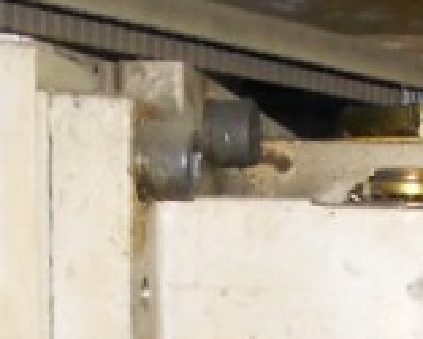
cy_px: 803
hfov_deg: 14.7
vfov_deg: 10.3
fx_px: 1629
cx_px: 325
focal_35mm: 130
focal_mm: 4.6
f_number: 3.2
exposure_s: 1/25
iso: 200
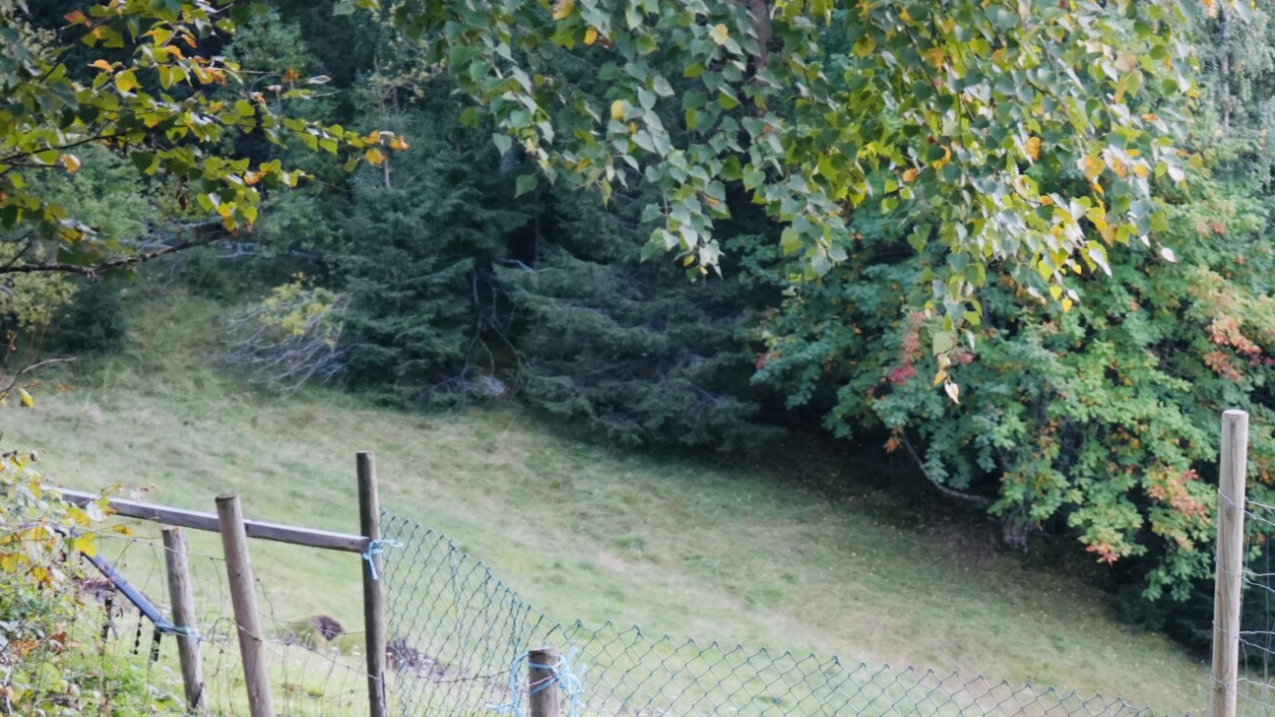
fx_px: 4901
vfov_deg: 8.3
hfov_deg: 14.7
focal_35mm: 145
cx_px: 1116
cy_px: 694
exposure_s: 1/160
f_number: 5.6
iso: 1600
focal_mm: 70
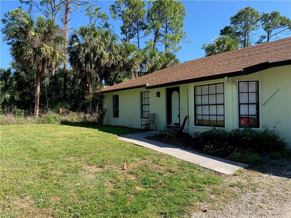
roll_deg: +0.4
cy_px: 109
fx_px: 219
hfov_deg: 67.3
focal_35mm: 26
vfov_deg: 53.1
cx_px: 146
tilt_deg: +0.7
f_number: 1.8
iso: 25
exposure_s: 1/945
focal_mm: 4.25
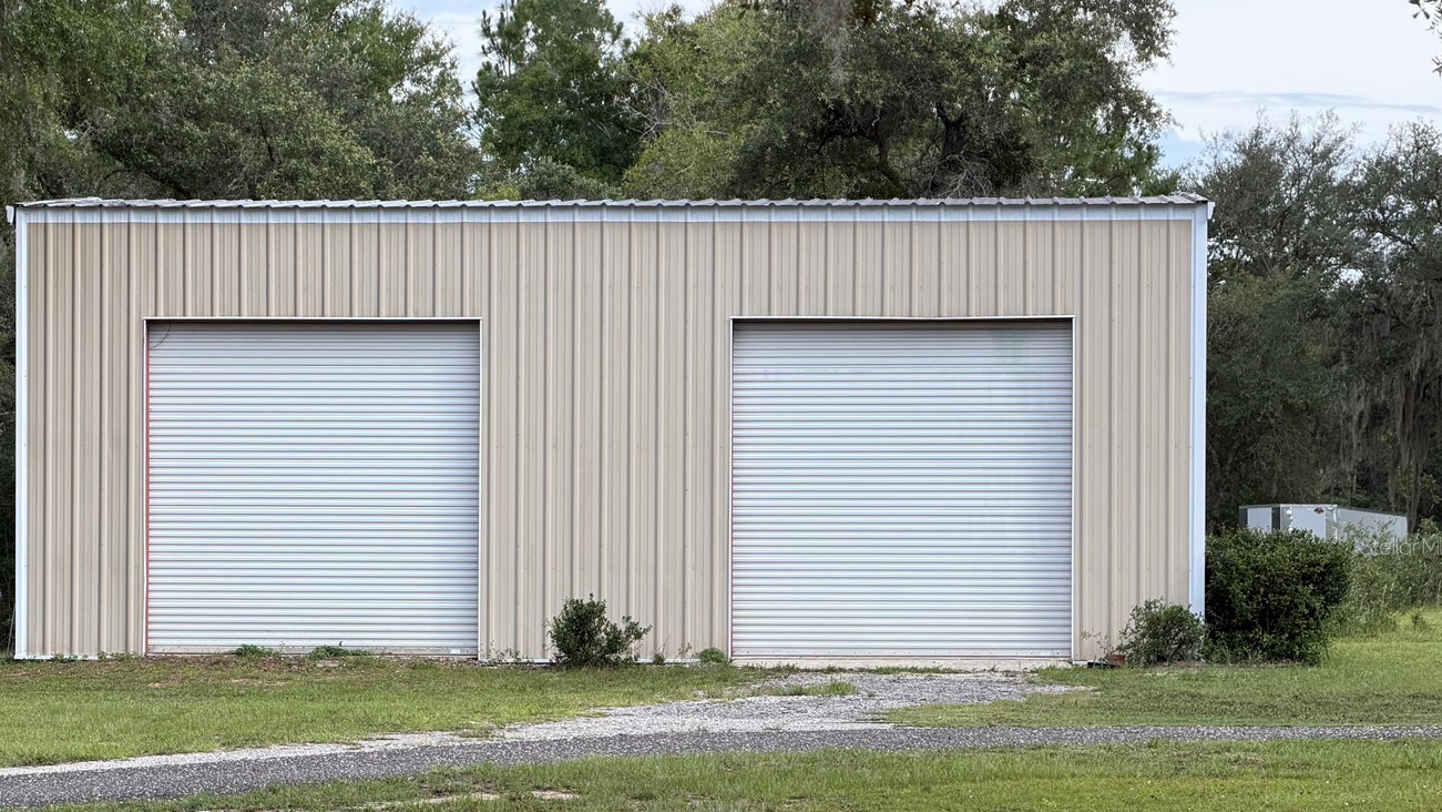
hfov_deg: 16.0
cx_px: 579
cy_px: 546
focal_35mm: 134
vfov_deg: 9.0
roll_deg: +0.8
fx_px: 5124
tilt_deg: -1.4
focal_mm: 16.89
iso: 50
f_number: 2.8
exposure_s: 1/638
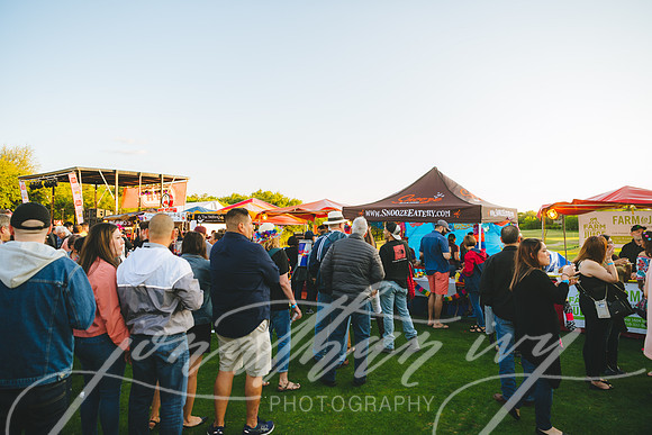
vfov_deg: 53.2
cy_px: 218
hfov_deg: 73.7
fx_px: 435
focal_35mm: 24
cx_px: 326
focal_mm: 24
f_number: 3.5
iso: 64
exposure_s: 1/160
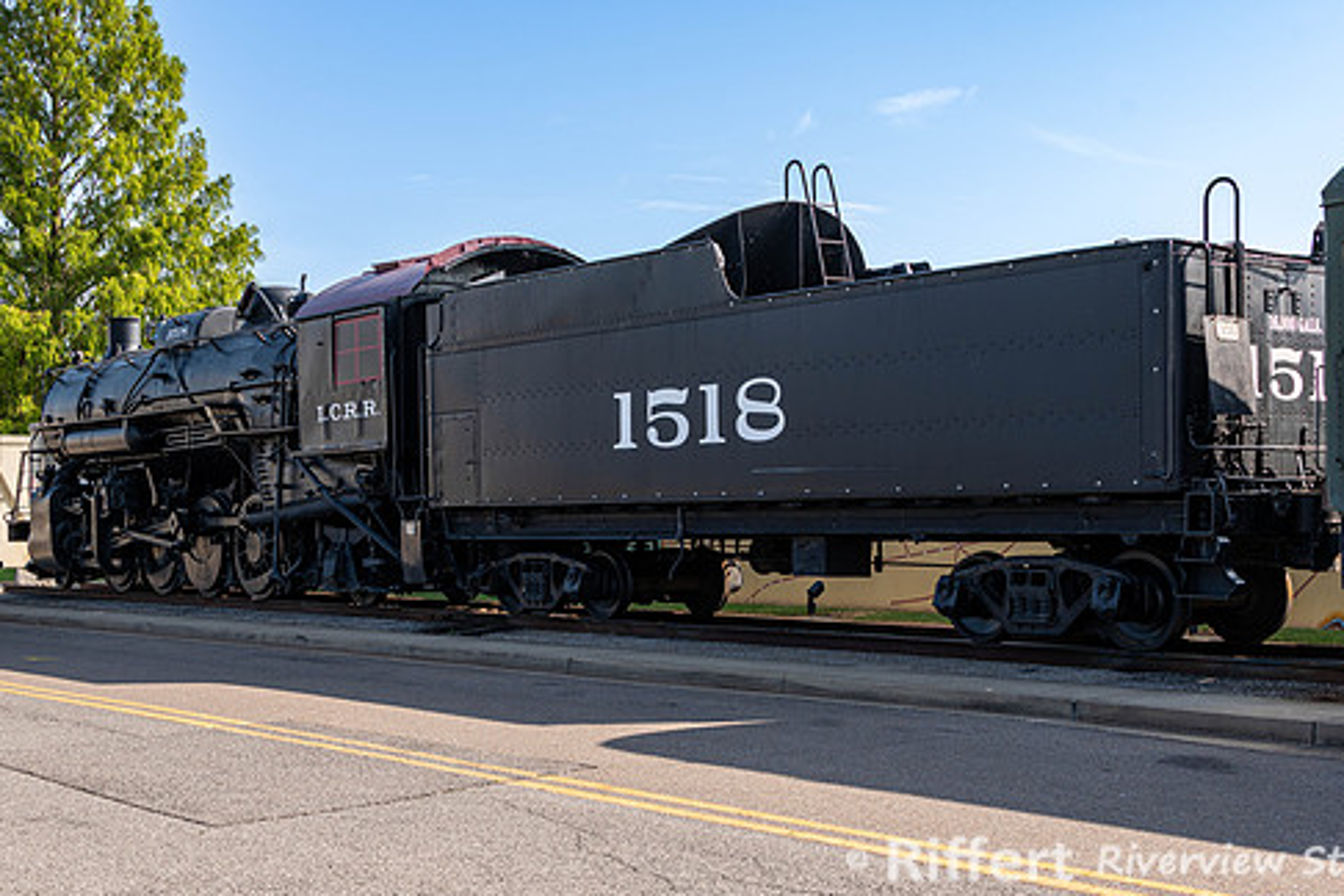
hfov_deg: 40.3
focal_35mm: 49
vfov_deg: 27.5
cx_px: 660
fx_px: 1829
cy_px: 517
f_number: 8
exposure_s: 1/160
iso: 90
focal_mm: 40
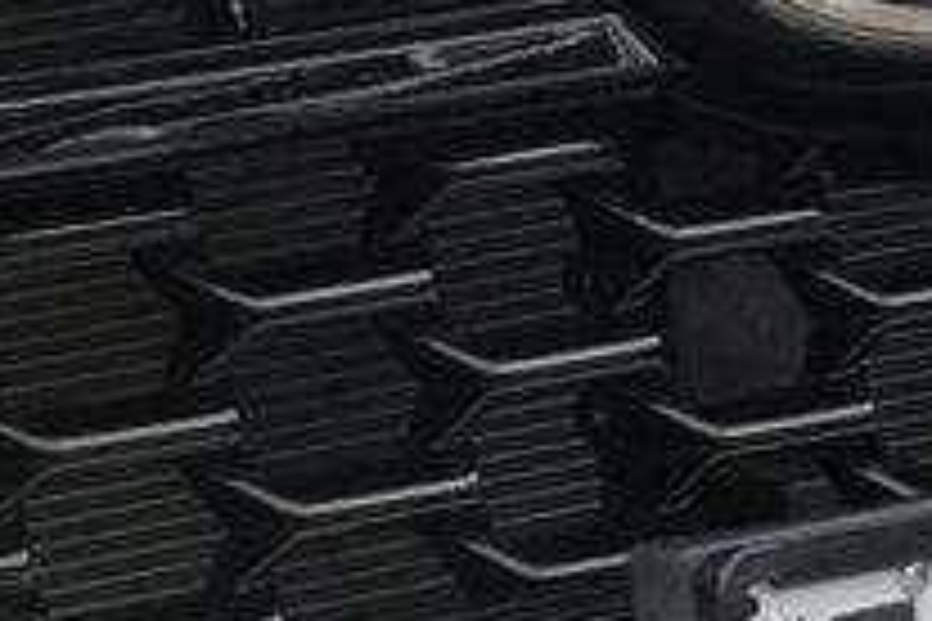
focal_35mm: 287
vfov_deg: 4.7
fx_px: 7427
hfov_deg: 6.7
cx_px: -1567
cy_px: 1426
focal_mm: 33
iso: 800
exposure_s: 1/500
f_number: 7.1
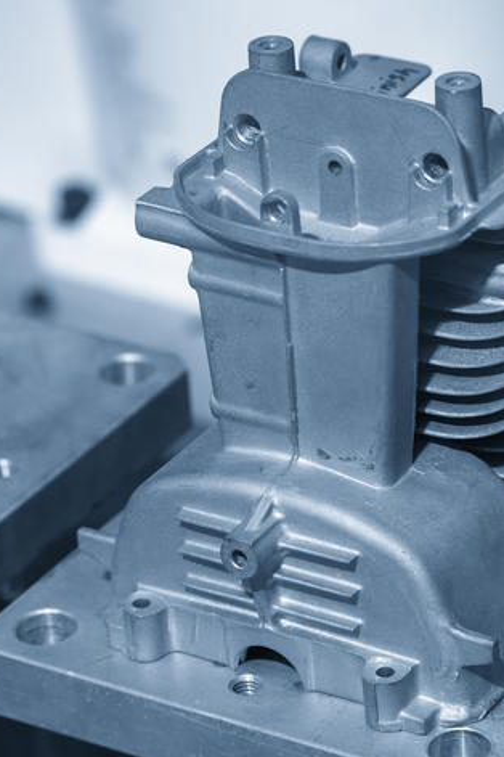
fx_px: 3565
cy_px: 379
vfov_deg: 12.1
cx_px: 342
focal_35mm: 170
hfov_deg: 8.1
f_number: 4.8
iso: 1000
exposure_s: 1/100
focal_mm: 75
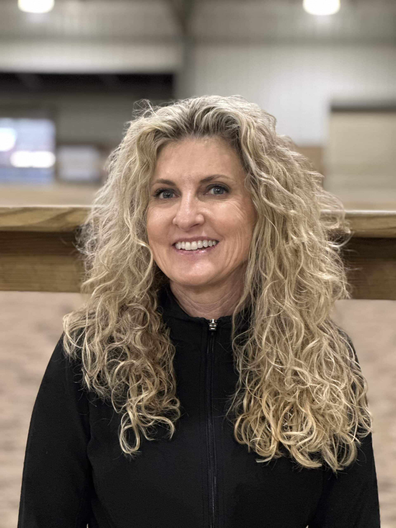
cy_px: 264
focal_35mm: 77
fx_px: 1174
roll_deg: -1.0
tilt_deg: -4.0
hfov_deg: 19.1
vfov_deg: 25.3
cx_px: 198
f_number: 2.8
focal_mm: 9
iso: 500
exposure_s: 1/20
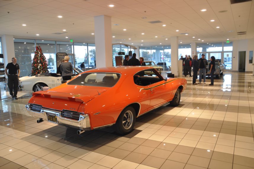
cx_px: 127
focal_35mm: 27
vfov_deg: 47.8
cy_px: 84
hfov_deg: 67.4
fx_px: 190
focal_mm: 18
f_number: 5.6
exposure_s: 1/30
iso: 320
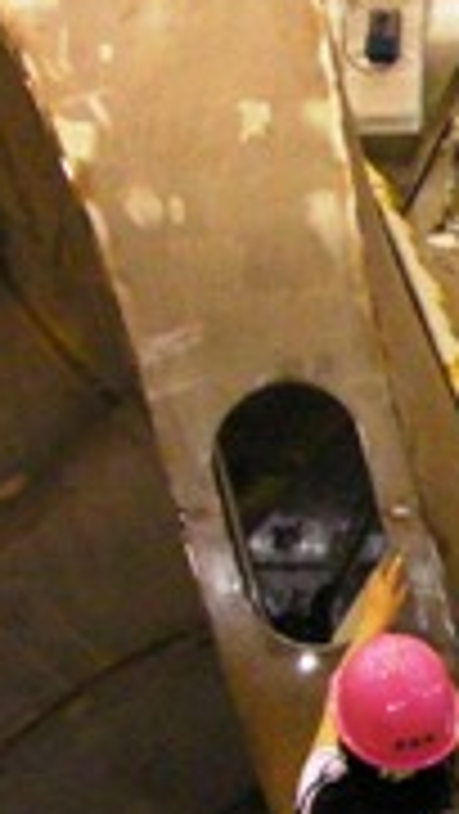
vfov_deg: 14.7
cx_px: 850
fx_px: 3155
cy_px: 589
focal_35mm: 146
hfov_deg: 8.0
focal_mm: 6.3
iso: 400
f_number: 3.5
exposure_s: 1/30
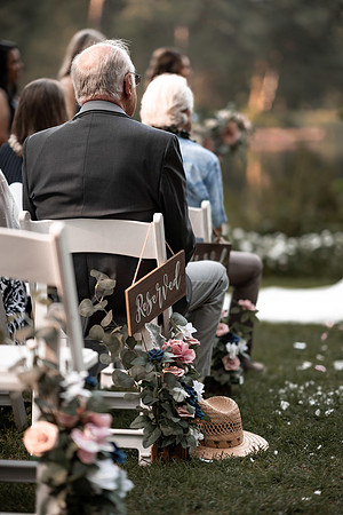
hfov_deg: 16.1
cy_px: 258
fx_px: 1215
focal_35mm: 85
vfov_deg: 23.9
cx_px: 172
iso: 100
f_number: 1.4
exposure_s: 1/1250
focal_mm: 85
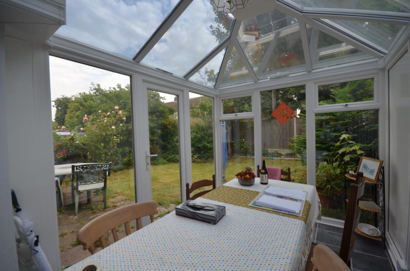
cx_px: 205
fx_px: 170
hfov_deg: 100.5
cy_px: 136
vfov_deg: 77.1
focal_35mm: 15
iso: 200
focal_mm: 10
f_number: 8
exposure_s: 1/250
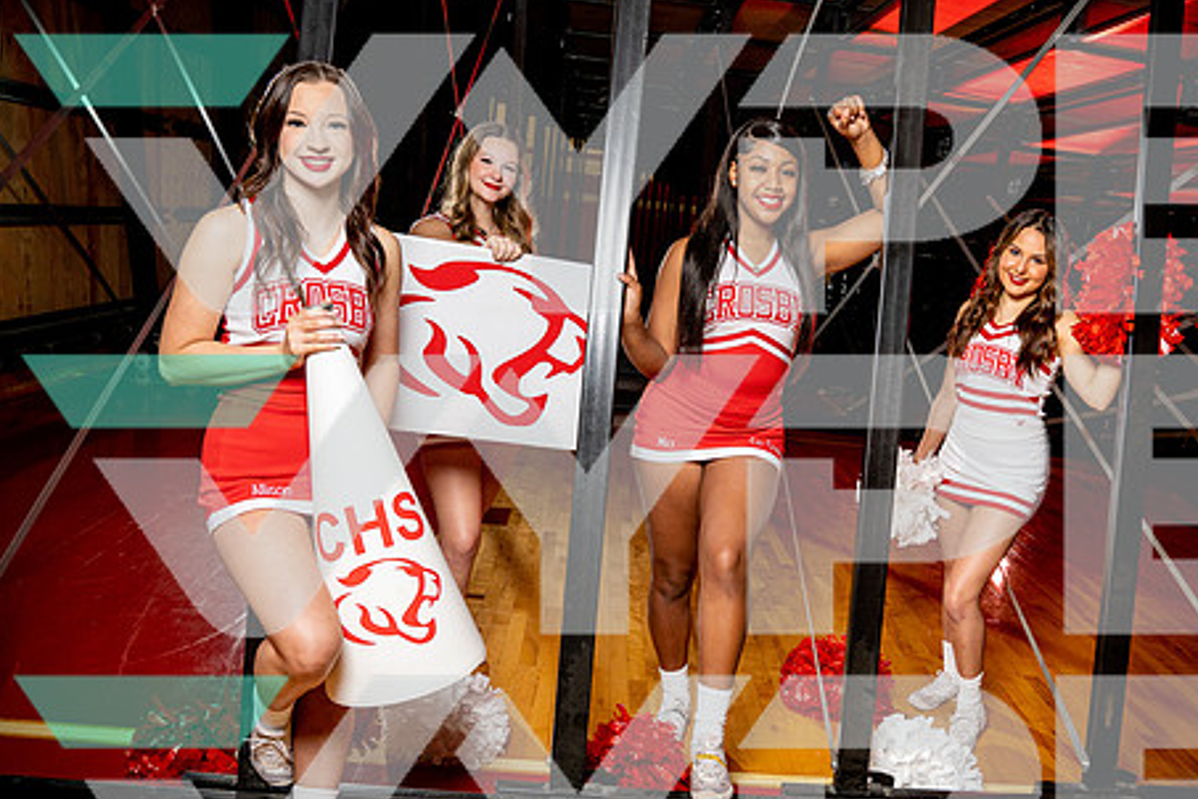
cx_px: 696
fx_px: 1065
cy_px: 496
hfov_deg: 58.4
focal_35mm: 32
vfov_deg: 40.8
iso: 400
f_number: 7.1
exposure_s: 1/250
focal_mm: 25
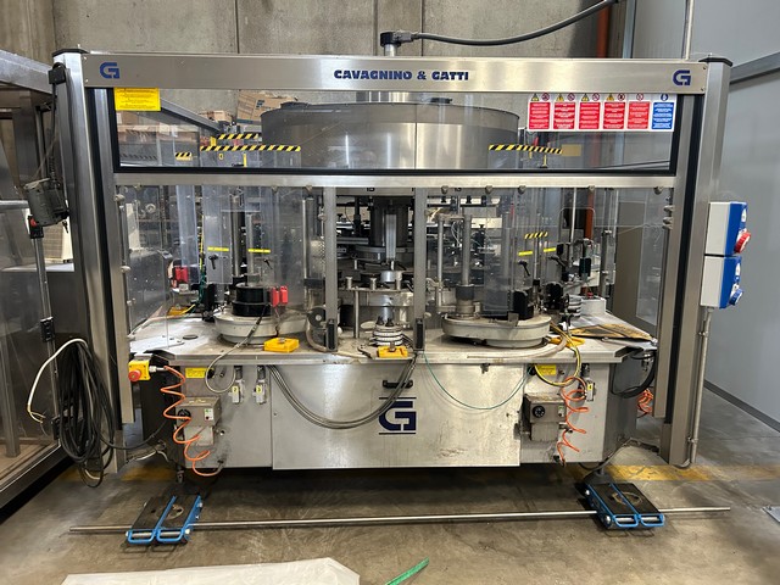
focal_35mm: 26
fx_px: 586
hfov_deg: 67.3
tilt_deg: -10.8
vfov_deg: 53.1
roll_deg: -0.6
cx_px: 390
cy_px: 292
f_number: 1.5
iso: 500
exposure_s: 1/50
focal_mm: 5.7
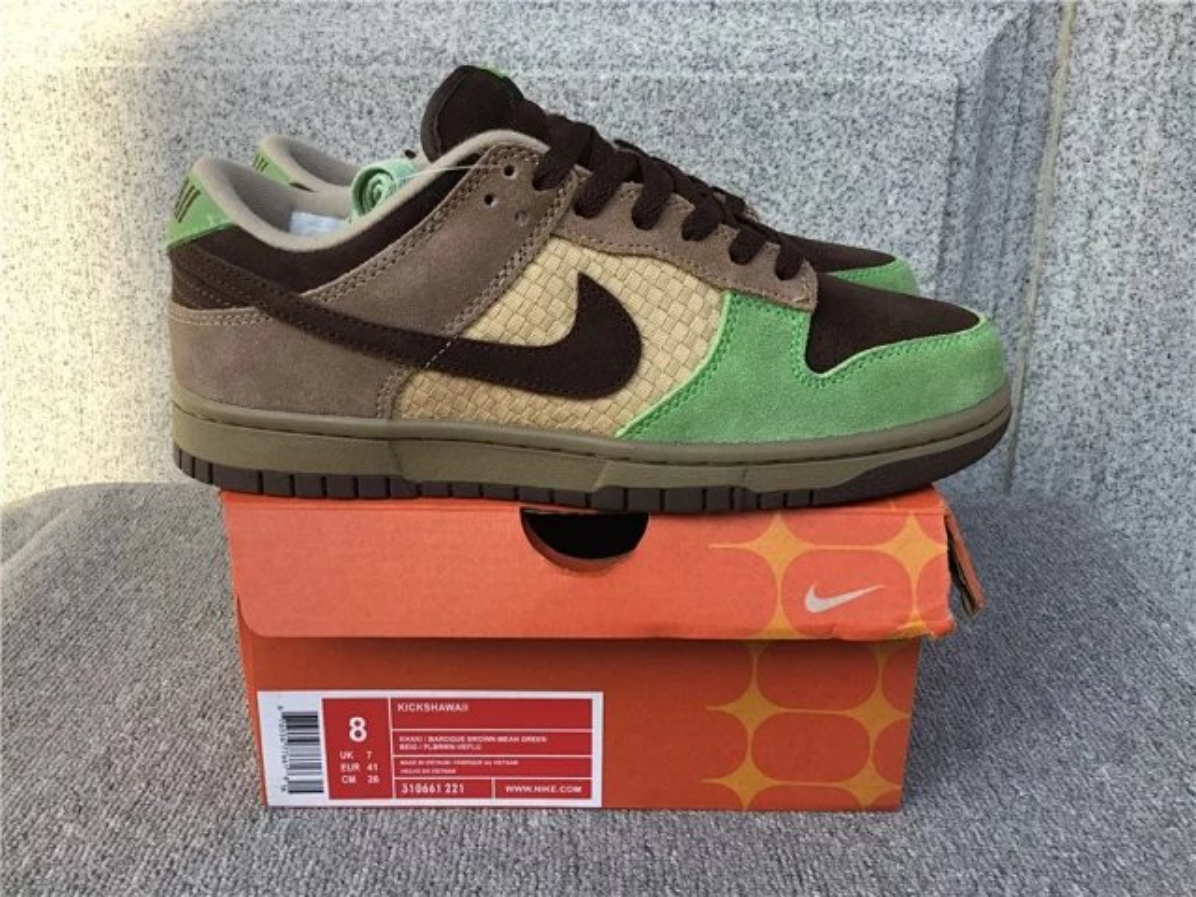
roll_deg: -0.3
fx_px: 1071
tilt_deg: -18.7
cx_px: 598
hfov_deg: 58.4
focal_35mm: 31
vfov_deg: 45.4
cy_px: 448
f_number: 2.4
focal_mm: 3.3
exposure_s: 1/275
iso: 25
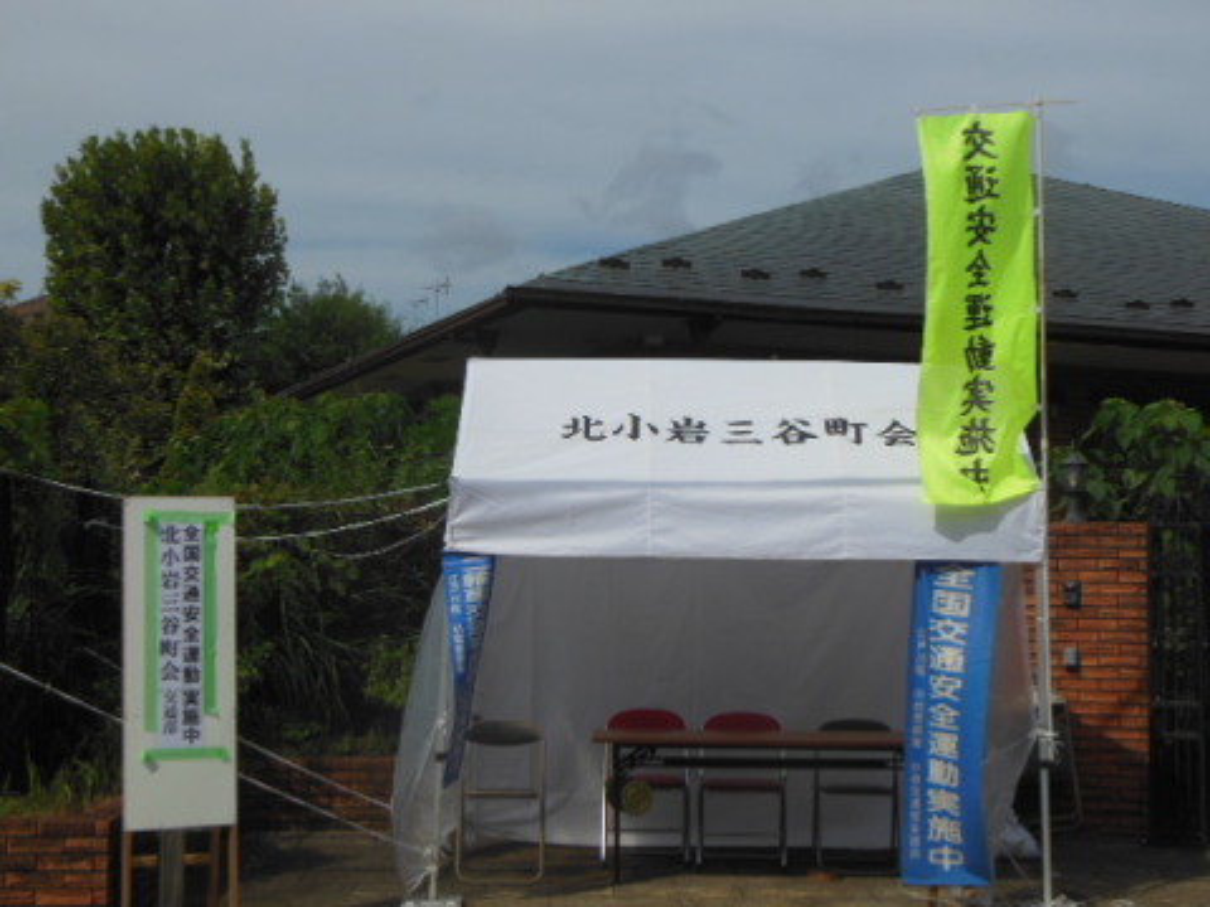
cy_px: 454
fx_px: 1992
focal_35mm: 57
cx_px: 605
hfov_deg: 33.8
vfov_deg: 25.7
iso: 125
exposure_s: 1/640
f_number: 8.2
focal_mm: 10.2
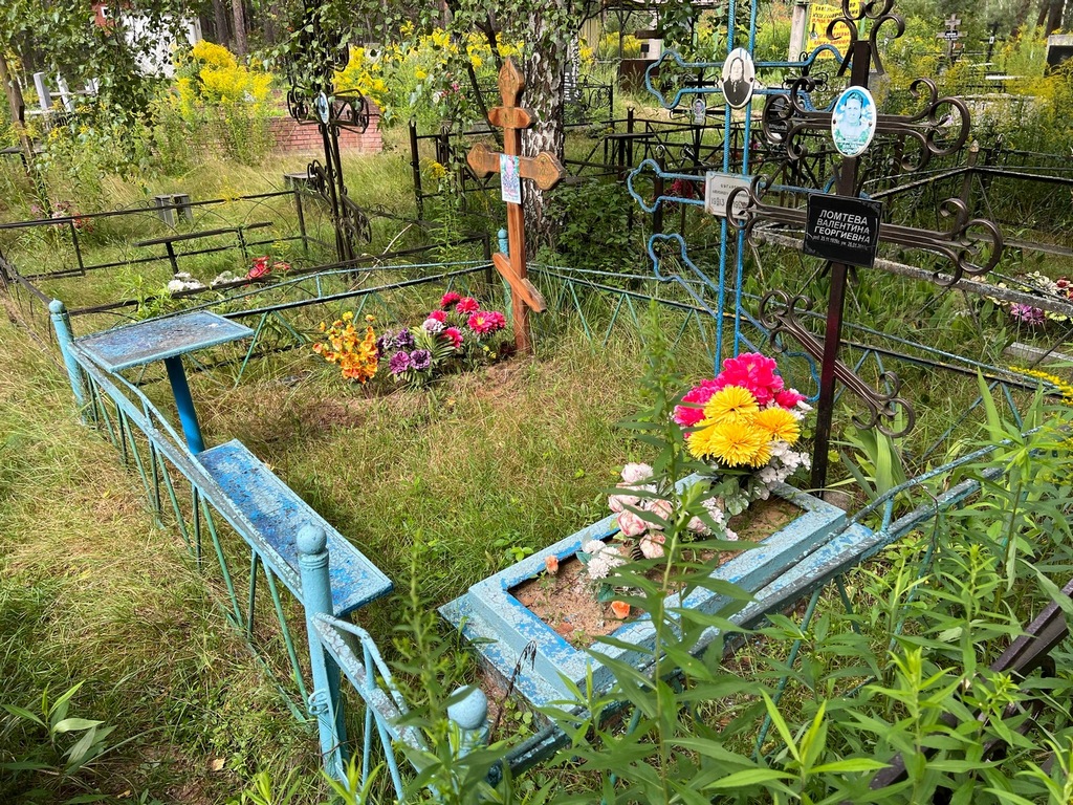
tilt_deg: -23.3
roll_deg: -0.1
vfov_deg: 53.1
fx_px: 806
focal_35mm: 26
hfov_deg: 67.3
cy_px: 402
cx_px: 536
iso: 50
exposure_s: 1/758
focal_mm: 5.7
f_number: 1.5
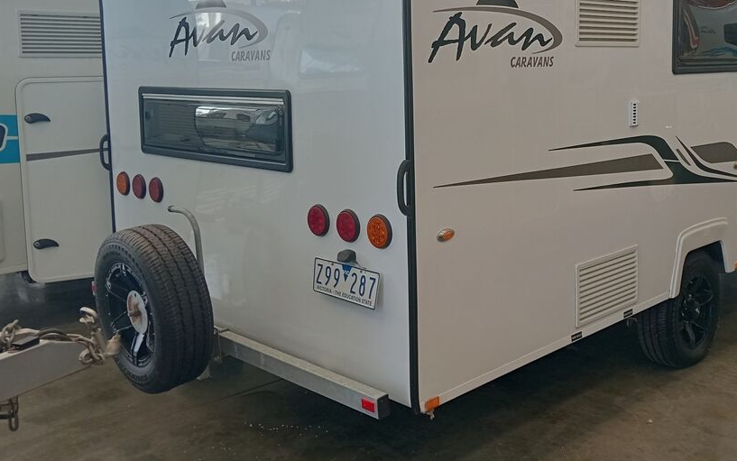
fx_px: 804
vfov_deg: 31.7
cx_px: 456
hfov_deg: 48.8
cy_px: 149
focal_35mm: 40
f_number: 1.8
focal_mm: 3.98
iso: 139
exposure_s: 1/100
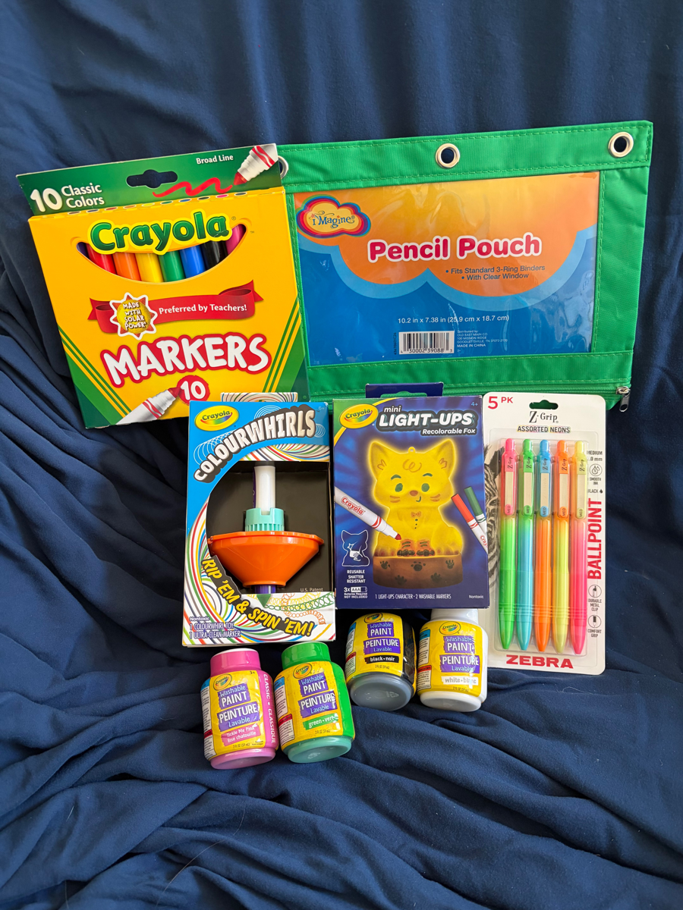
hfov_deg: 53.1
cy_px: 455
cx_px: 342
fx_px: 684
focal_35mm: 26
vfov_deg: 67.3
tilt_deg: -54.3
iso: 125
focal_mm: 5.96
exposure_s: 1/60
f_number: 1.6
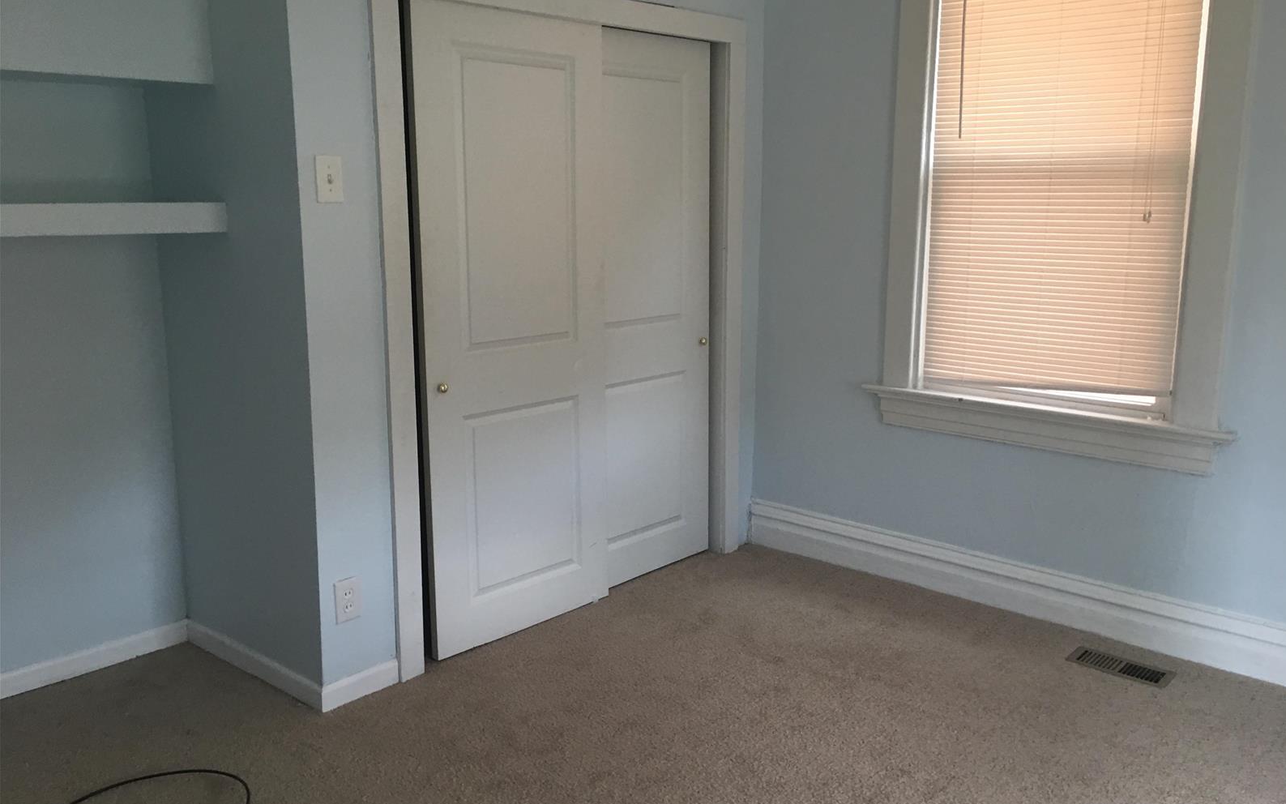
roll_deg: -1.0
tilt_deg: -9.7
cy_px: 408
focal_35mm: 31
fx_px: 1087
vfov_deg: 40.6
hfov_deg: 61.2
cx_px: 647
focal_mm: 4.15
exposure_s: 1/15
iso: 40
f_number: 2.2
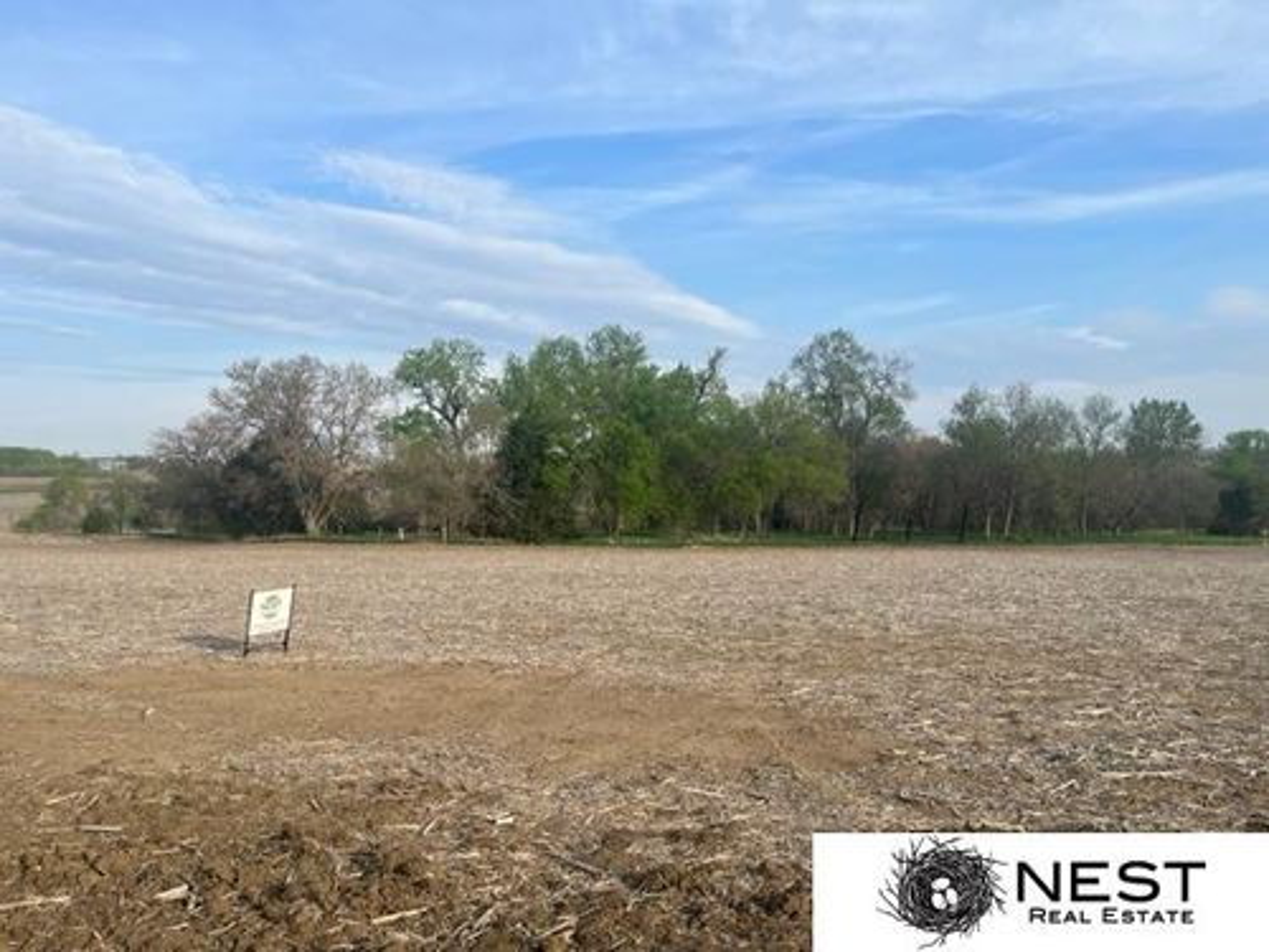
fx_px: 953
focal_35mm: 26
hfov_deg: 67.3
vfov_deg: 53.1
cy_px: 476
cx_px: 634
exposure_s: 1/2268
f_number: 1.6
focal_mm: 5.1
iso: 50
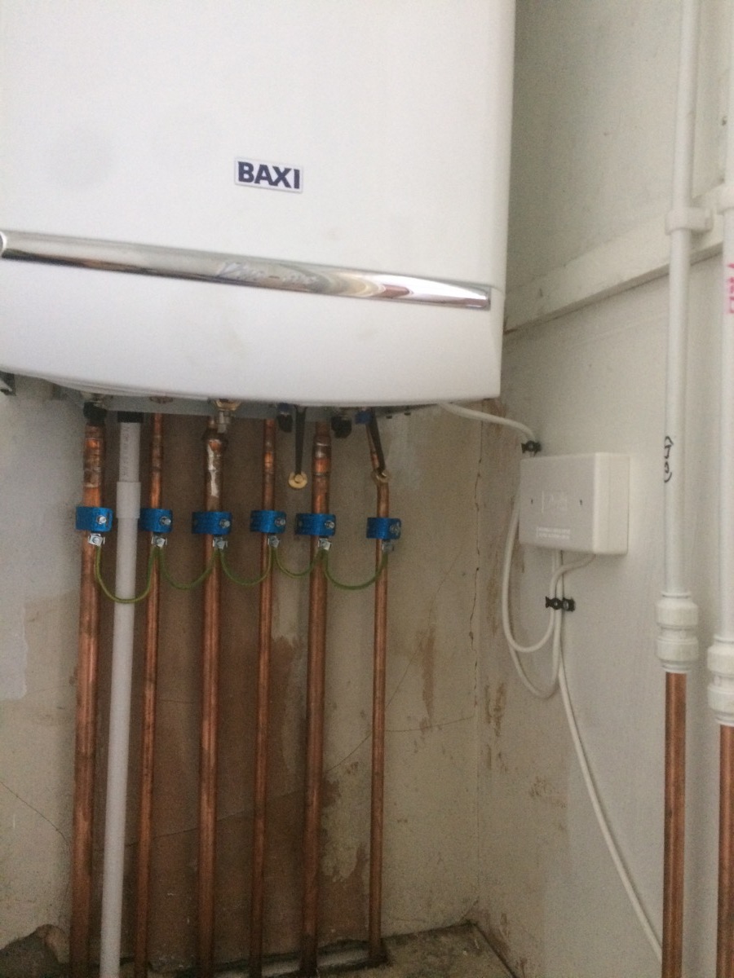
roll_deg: -1.6
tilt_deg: -2.6
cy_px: 489
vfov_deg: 61.7
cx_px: 367
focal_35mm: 29
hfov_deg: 48.2
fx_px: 820
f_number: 2.2
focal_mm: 4.15
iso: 320
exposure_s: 1/20
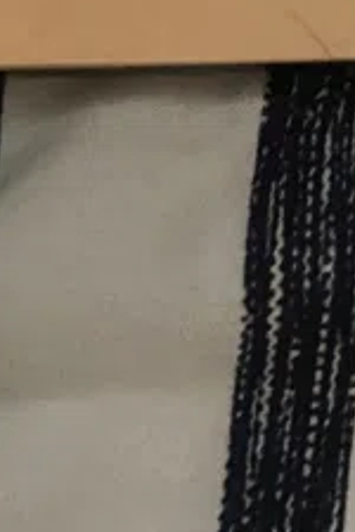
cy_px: -322
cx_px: 549
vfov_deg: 15.1
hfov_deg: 10.7
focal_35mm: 123
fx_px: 1819
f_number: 1.8
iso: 1000
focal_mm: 4.25
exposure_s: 1/30
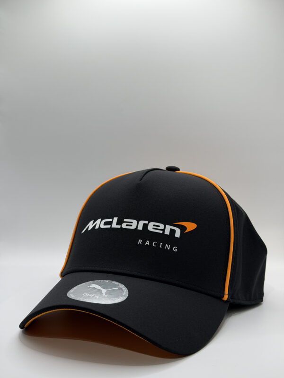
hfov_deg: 30.3
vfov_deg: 39.7
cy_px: 189
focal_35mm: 48
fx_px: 525
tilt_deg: -4.1
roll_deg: -2.6
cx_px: 142
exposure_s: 1/384
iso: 64
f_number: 1.78
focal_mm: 6.76
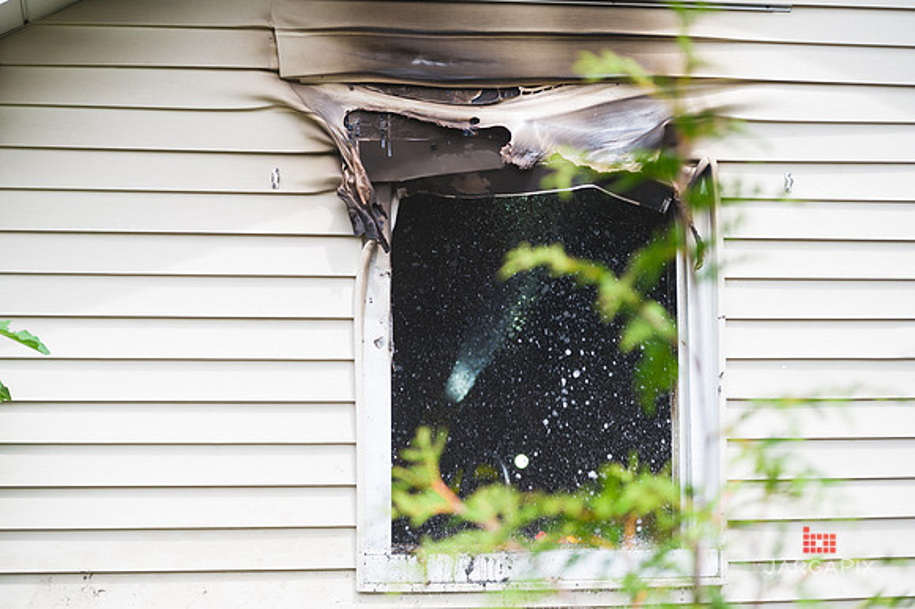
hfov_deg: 26.0
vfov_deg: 17.5
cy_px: 304
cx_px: 458
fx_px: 1981
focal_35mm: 78
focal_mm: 78
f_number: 3.2
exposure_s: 1/800
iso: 200
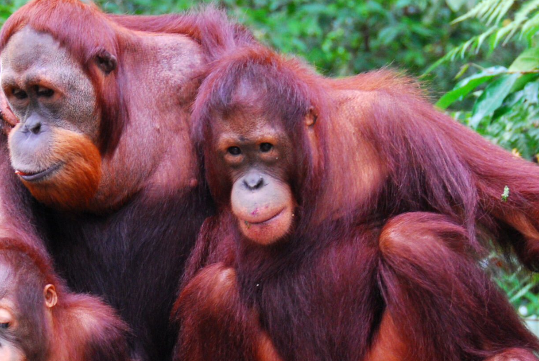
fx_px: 3074
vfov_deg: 6.7
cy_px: 296
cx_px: 225
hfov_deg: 10.0
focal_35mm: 205
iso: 720
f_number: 5
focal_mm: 65
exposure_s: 1/125
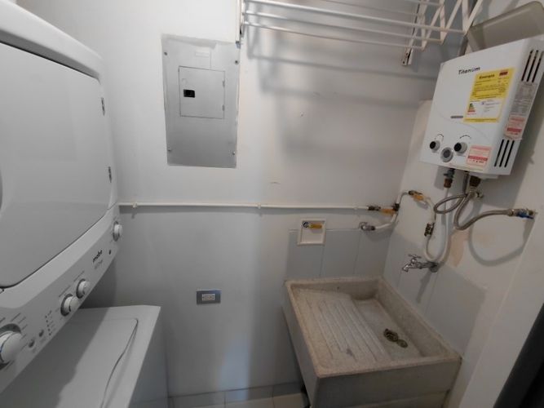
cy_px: 204
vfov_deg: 78.1
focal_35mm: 16
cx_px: 272
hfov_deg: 94.5
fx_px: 251
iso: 160
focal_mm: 1.64
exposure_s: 1/60
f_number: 2.2
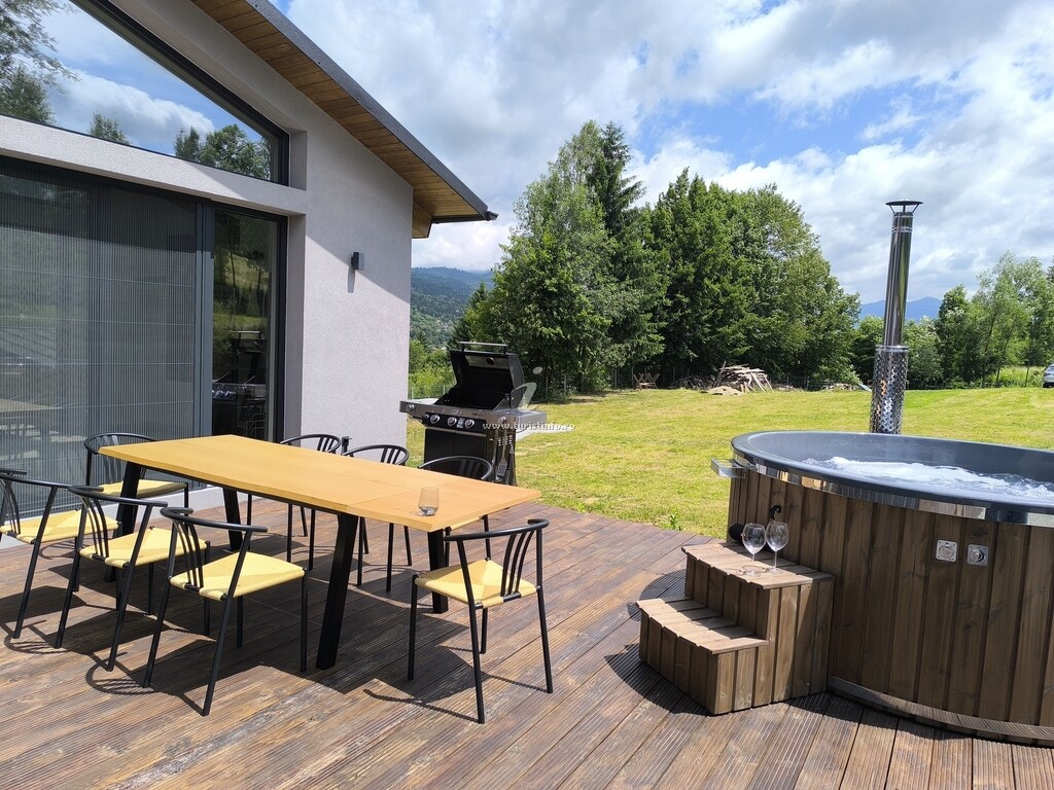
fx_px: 700
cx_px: 527
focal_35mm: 23
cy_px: 395
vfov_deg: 58.9
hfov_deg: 73.9
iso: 50
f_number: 1.65
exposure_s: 1/728
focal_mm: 6.14
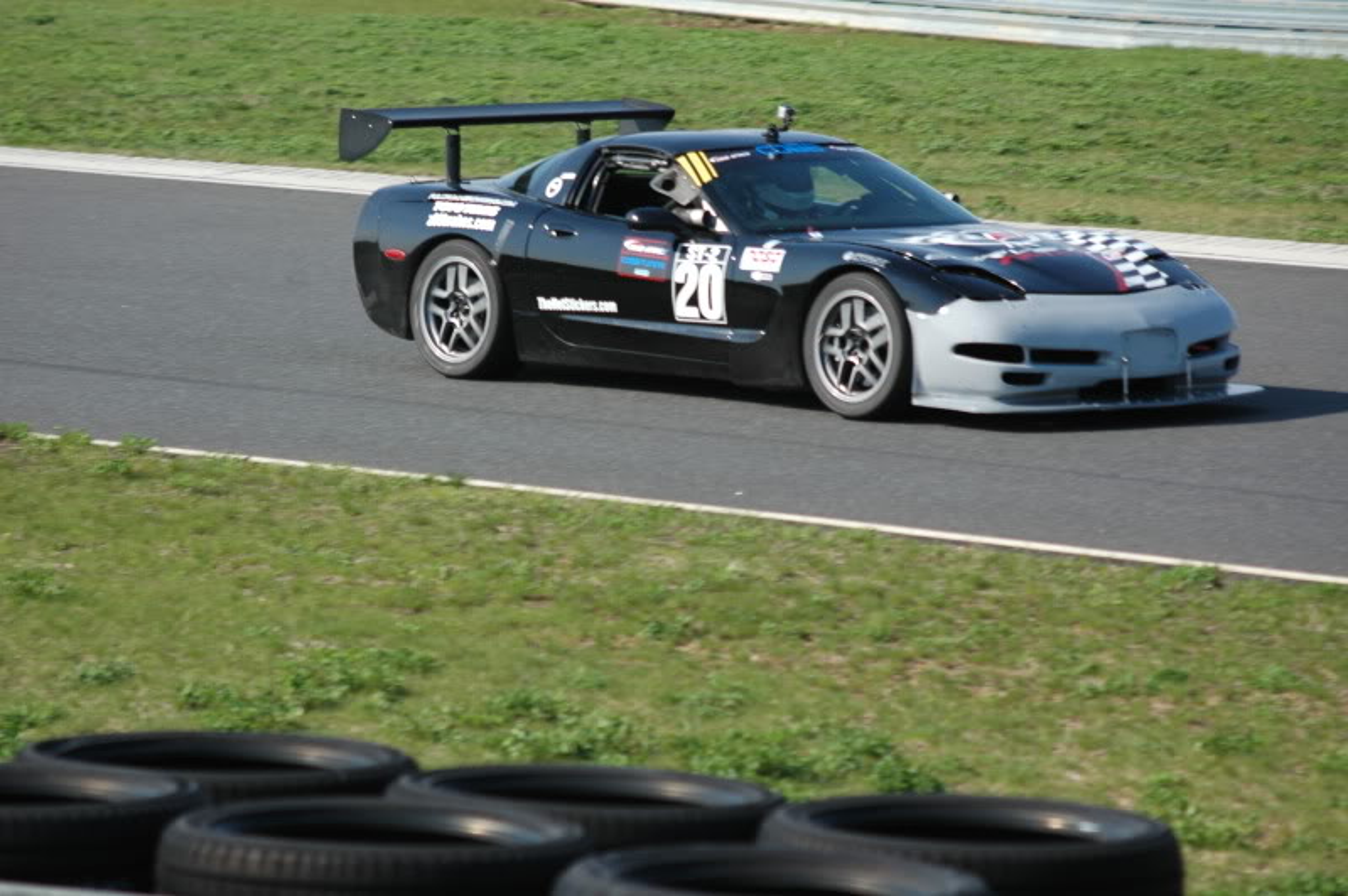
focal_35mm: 202
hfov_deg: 10.2
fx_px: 7575
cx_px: 674
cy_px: 448
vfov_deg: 6.8
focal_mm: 135
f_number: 4.5
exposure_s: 1/750
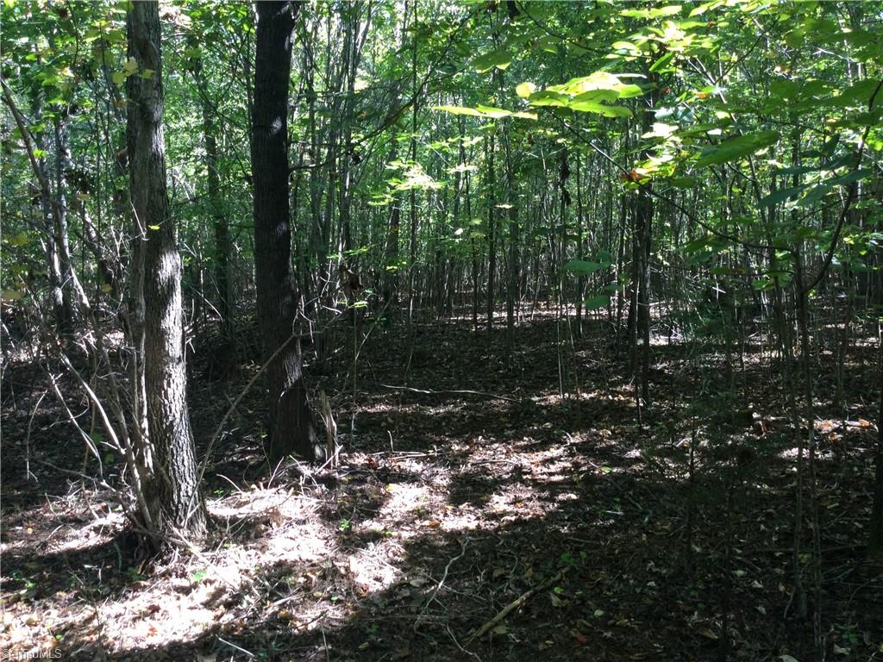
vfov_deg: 45.4
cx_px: 442
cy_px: 331
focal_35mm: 31
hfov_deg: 58.4
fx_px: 791
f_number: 2.4
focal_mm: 3.3
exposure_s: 1/40
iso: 32
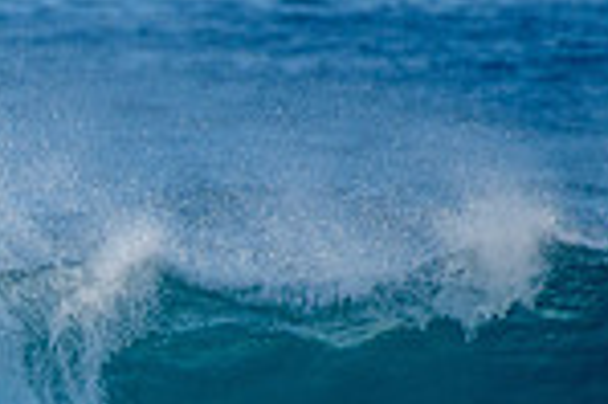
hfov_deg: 1.1
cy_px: 516
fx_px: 32829
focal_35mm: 1946
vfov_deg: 0.7
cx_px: -269
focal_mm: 500
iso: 400
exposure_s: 1/2000
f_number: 5.6
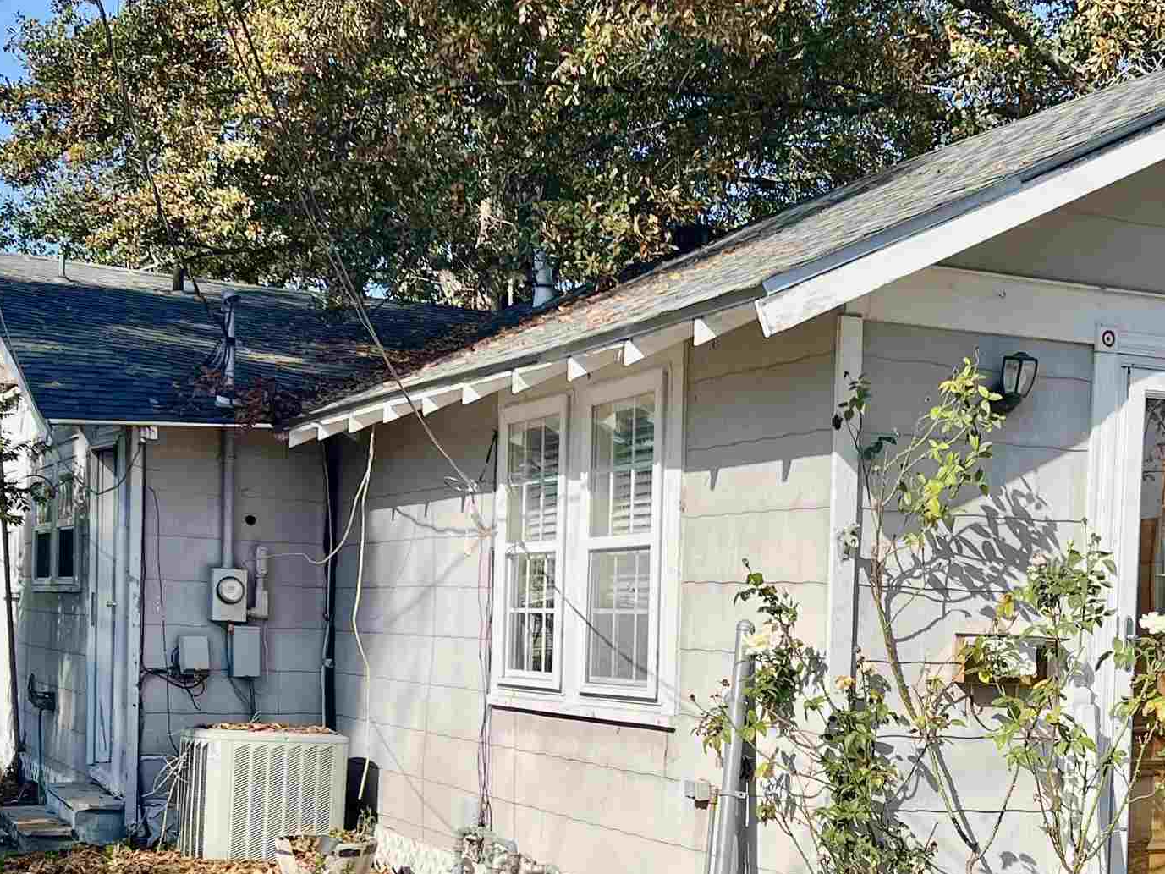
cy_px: 689
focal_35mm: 58
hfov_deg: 32.9
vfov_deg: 24.9
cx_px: 776
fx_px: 1952
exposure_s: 1/4444
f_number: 1.5
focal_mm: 5.7
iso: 50
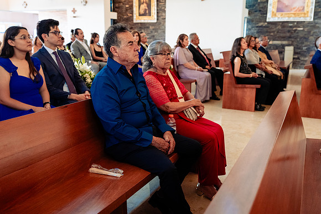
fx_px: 320
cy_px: 107
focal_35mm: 36
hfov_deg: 53.3
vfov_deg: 37.0
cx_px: 160
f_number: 4.5
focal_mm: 35
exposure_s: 1/160
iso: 2500
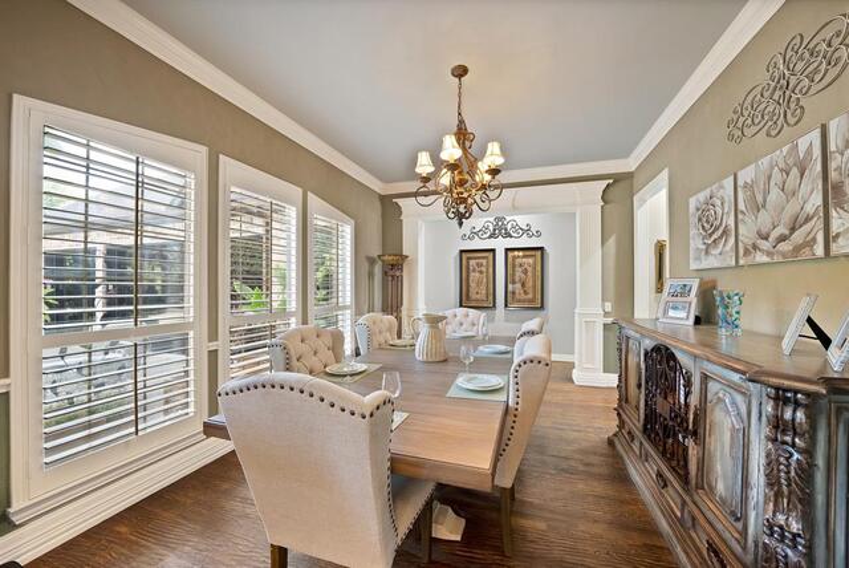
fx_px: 283
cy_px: 284
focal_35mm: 12
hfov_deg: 112.6
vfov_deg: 90.1
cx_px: 424
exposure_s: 1/1.67
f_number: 9
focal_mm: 12
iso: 640
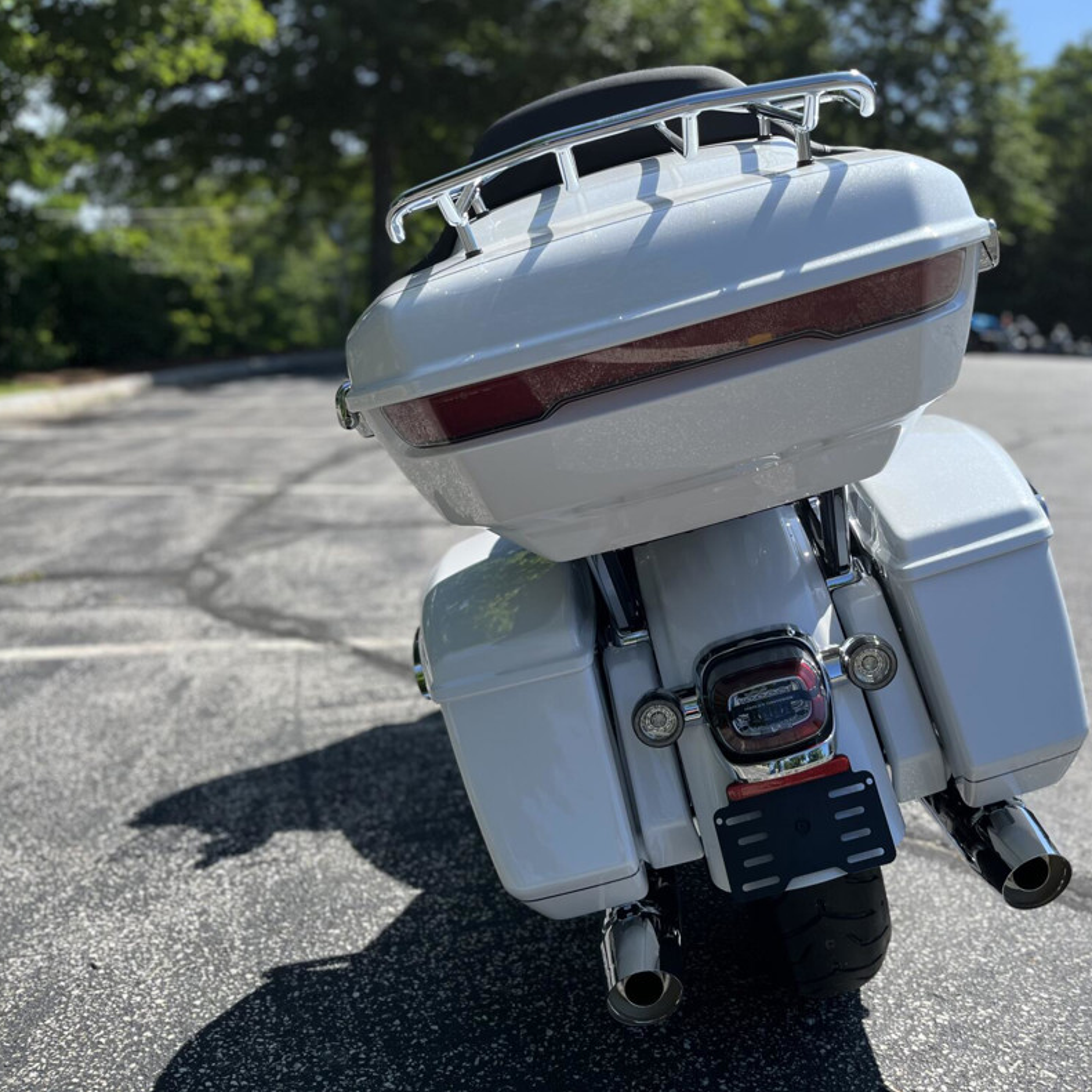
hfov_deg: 51.8
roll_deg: -2.6
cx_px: 701
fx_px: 1106
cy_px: 541
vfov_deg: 52.5
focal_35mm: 31
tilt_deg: -11.5
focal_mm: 5.1
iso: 50
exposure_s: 1/2688
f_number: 1.6
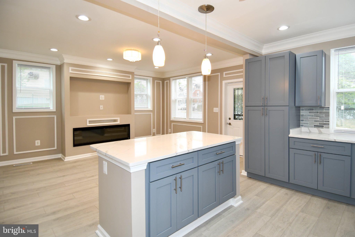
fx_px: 177
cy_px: 118
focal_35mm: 18
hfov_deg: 90.0
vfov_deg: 67.4
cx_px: 178
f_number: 4
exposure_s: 1/60
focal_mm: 12
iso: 200
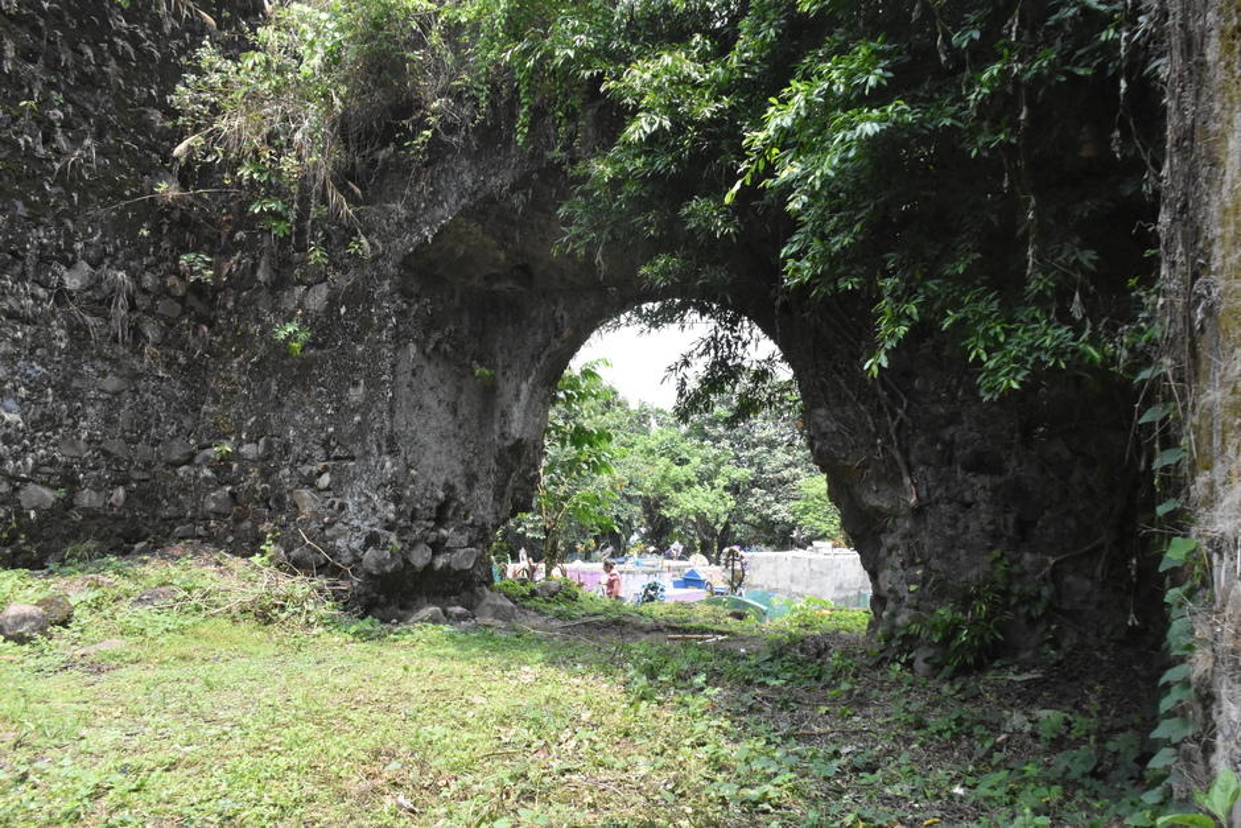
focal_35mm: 30
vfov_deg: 43.6
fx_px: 1034
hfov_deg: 61.9
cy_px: 414
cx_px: 620
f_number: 13
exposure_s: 1/640
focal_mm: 20
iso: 2500
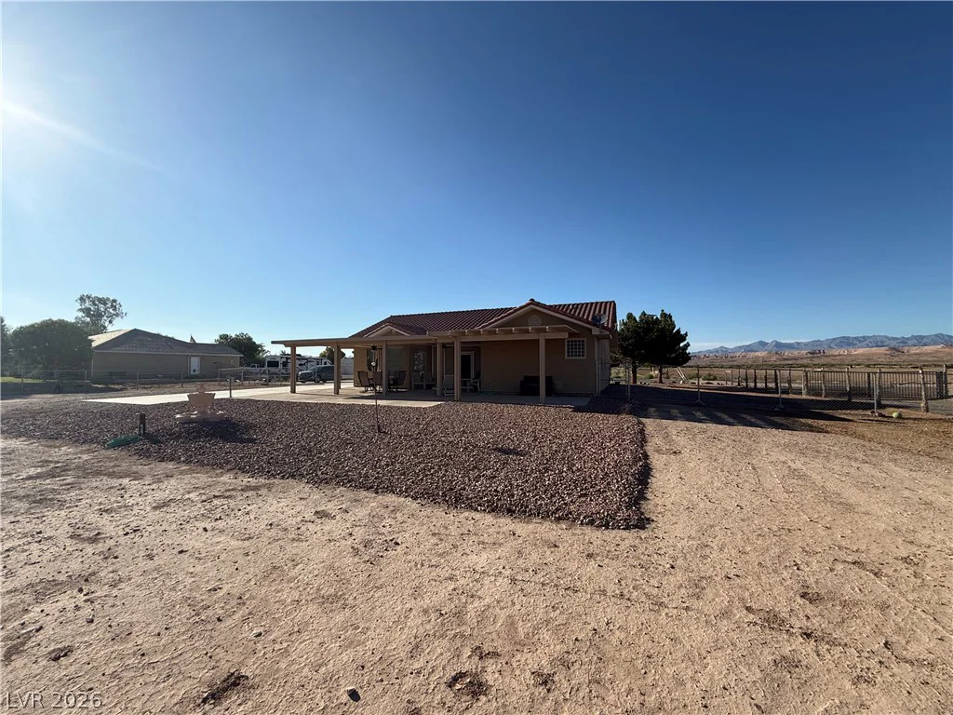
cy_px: 358
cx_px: 476
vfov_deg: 85.7
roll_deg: -2.1
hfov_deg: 102.1
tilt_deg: -1.2
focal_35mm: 14
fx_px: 385
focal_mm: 2.22
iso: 50
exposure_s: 1/2611
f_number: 2.2
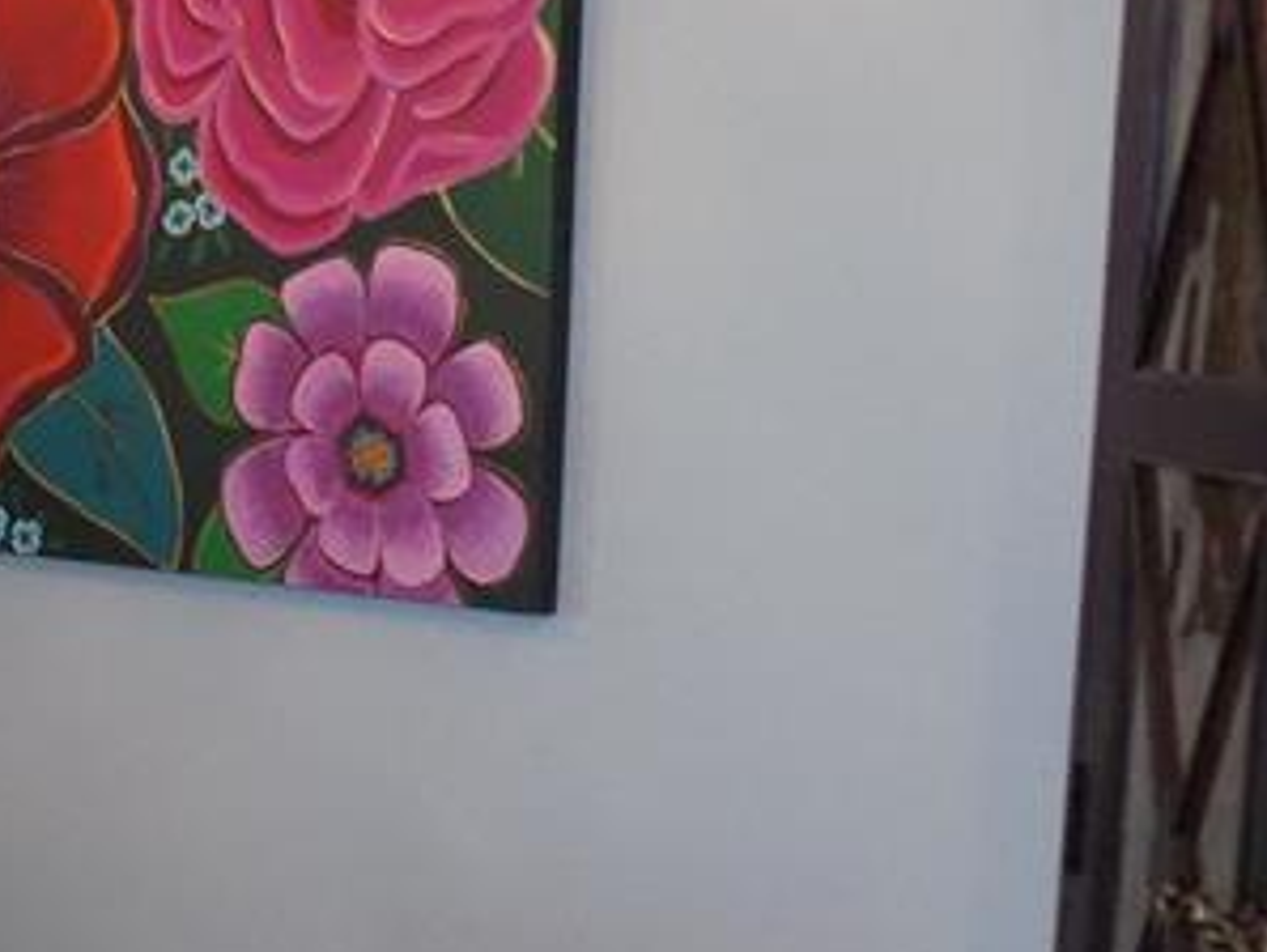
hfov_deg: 21.6
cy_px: 706
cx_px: -497
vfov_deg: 18.6
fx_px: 2894
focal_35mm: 79
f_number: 3.1
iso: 280
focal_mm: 4
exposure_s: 1/30
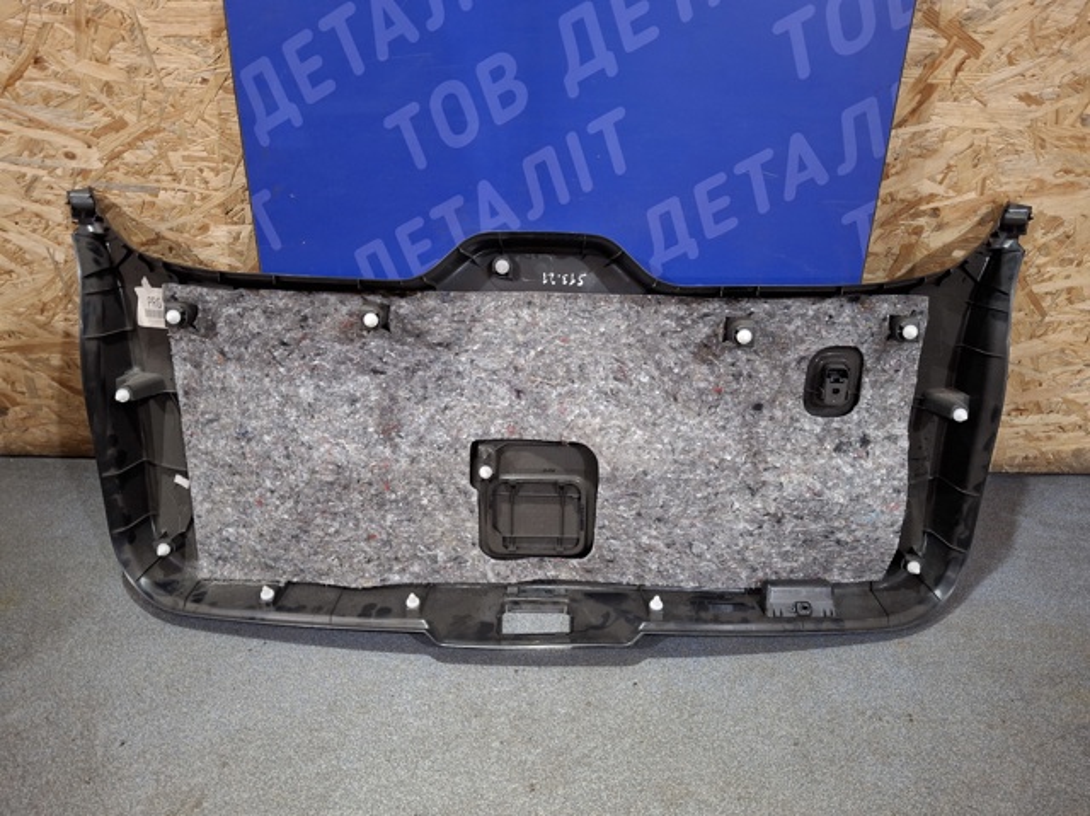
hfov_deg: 69.4
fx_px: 787
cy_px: 408
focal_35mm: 25
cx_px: 545
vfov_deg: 54.8
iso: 320
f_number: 1.8
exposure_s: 1/24
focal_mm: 4.69
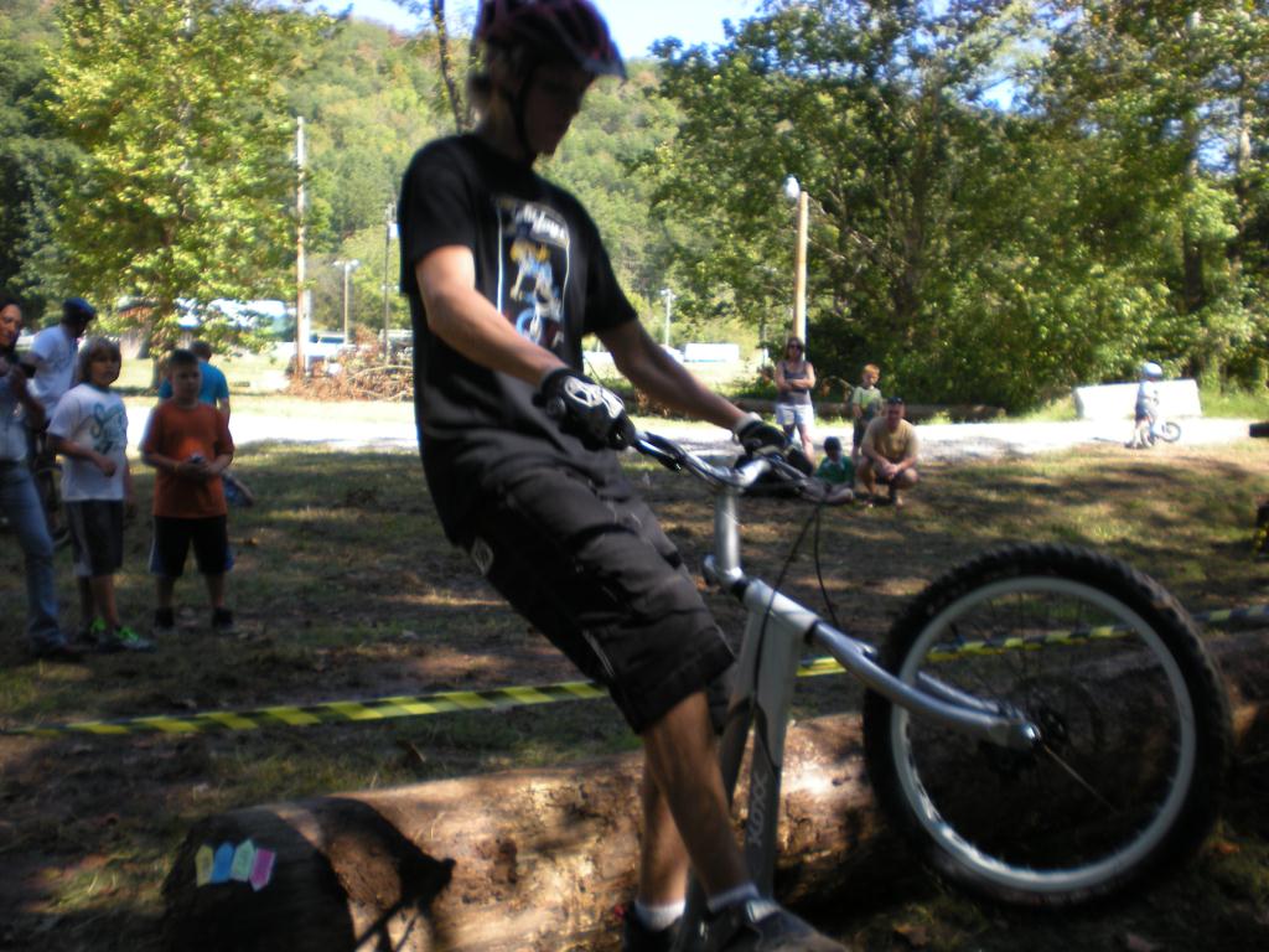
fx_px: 1393
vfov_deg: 37.7
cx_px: 634
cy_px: 476
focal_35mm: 38
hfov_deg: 49.0
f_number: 3.1
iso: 64
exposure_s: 1/185
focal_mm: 6.3
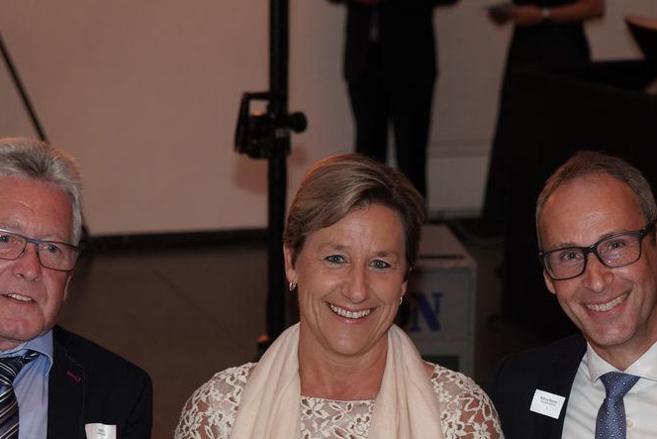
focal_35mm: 94
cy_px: 394
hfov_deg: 21.7
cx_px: 314
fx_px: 1716
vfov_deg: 14.4
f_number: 4.5
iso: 1600
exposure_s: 1/80
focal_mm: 52
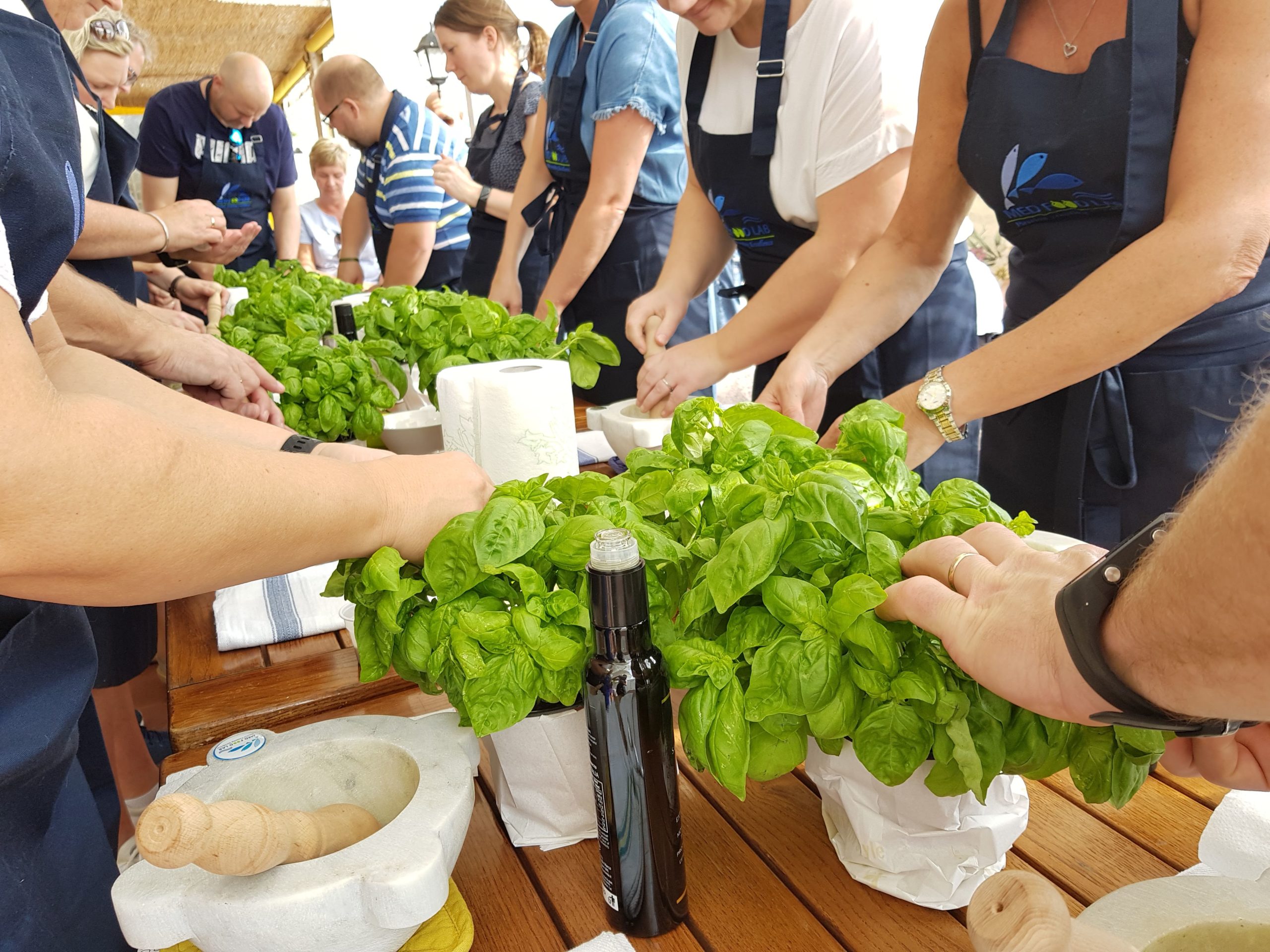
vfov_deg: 53.1
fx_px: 954
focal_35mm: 26
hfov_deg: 67.3
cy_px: 476
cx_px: 635
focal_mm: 4.2
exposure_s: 1/130
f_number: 1.7
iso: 40
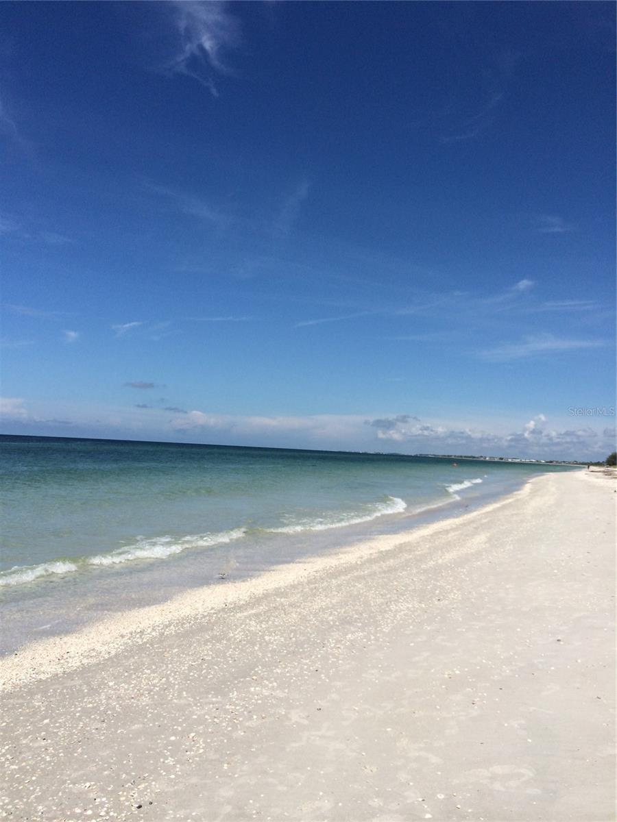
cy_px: 411
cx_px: 308
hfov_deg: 46.8
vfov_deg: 60.0
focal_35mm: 30
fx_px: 713
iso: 40
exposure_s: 1/5128
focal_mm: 4.12
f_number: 2.2
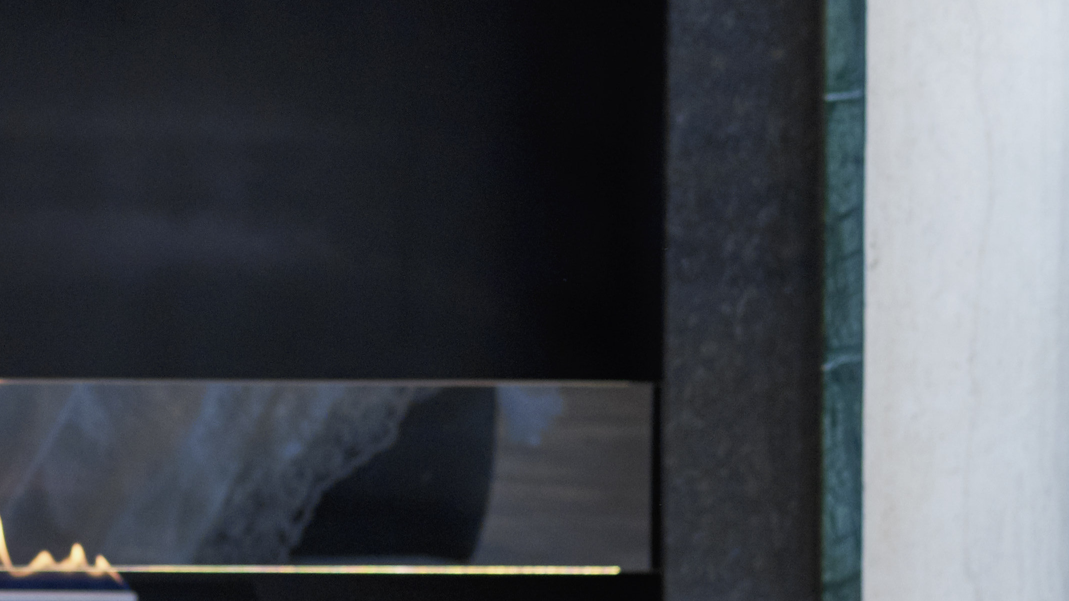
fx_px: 7795
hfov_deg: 7.7
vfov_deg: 4.4
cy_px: 234
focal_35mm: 275
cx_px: -363
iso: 400
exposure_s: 1/60
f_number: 4
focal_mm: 60
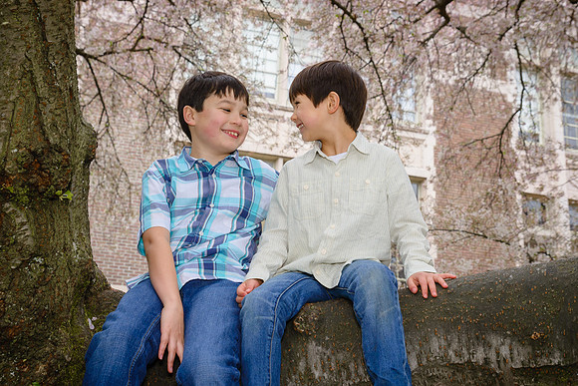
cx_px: 294
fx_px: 787
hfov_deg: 40.3
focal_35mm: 49
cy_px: 157
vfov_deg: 27.5
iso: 280
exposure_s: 1/80
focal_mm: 40
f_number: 7.1
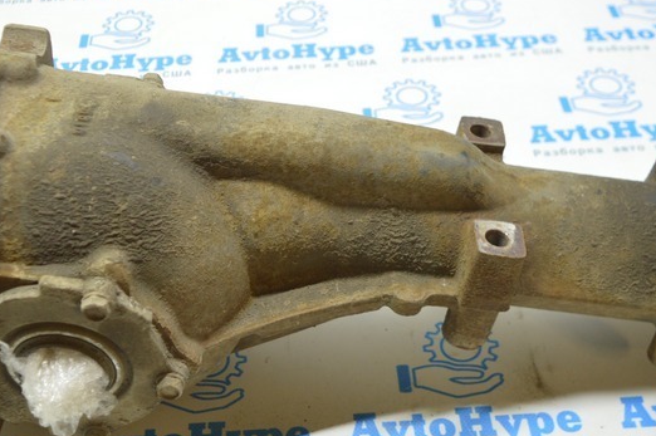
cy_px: 228
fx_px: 965
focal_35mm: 53
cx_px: 273
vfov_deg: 25.5
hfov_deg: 37.4
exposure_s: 1/40
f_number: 3.5
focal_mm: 18
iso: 400
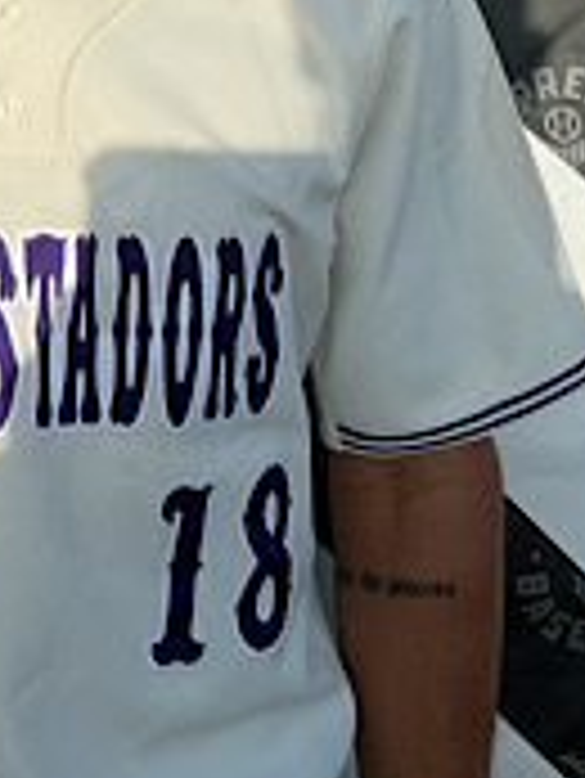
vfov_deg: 26.9
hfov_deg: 21.0
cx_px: -40
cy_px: -49
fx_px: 1508
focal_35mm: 67
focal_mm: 3
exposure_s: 1/2801
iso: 16
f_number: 1.8
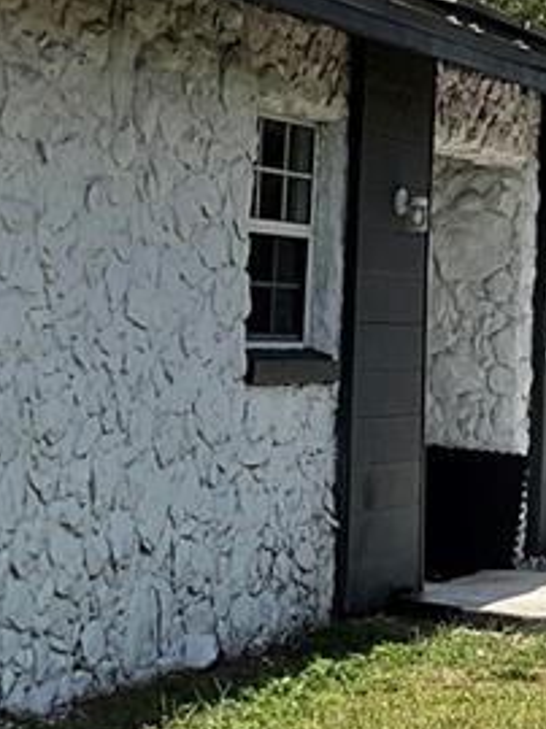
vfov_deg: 15.3
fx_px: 2717
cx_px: 265
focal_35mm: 129
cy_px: 354
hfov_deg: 11.5
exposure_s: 1/2320
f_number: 1.8
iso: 16
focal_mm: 3
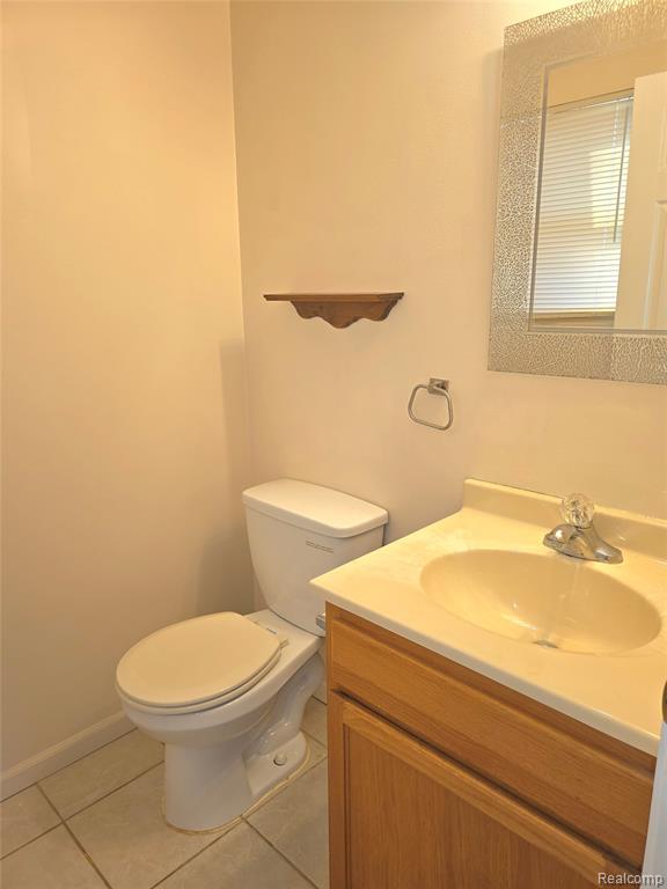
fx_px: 591
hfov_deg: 58.9
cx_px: 334
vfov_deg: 73.9
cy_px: 444
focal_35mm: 23
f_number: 1.7
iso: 40
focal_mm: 6.3
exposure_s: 1/60.2
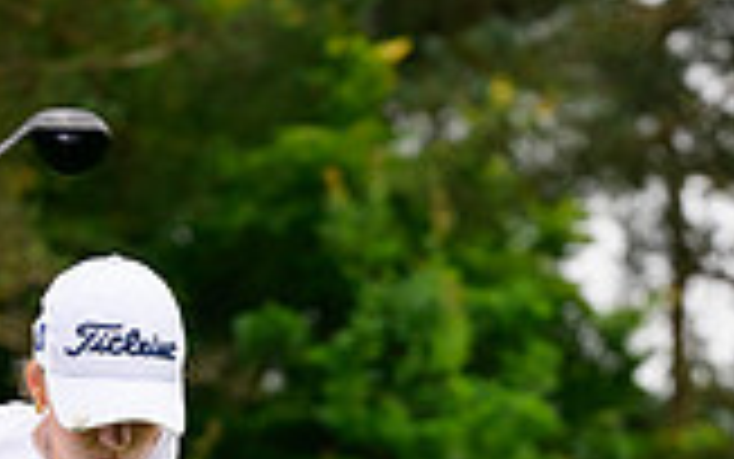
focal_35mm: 280
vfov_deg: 4.6
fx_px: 5603
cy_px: 866
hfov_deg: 7.5
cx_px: 464
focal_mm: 77
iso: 1000
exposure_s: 1/1250
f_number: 2.8
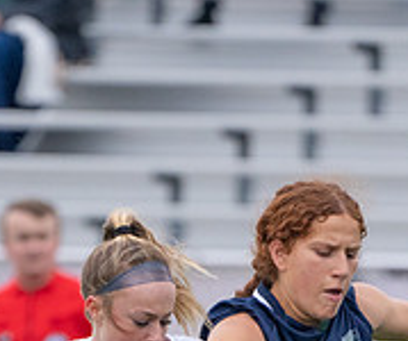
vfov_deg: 1.0
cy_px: 555
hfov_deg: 1.2
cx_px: 155
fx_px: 19757
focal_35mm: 1606
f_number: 5.6
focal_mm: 400
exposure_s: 1/1250
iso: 1600
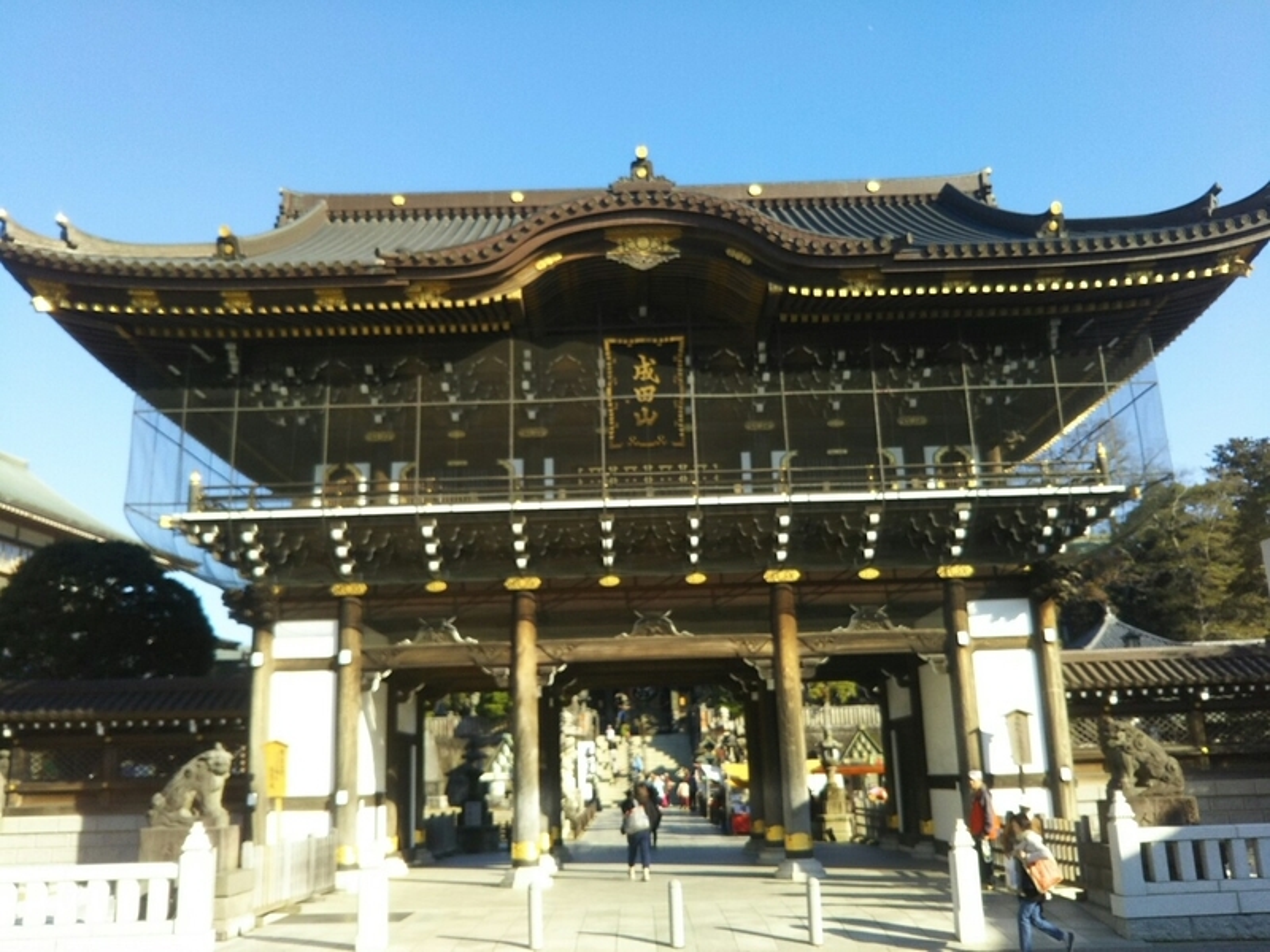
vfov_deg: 46.8
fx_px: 1101
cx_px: 635
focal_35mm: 30
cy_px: 476
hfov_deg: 60.0
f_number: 2.2
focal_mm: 4
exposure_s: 1/418
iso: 25
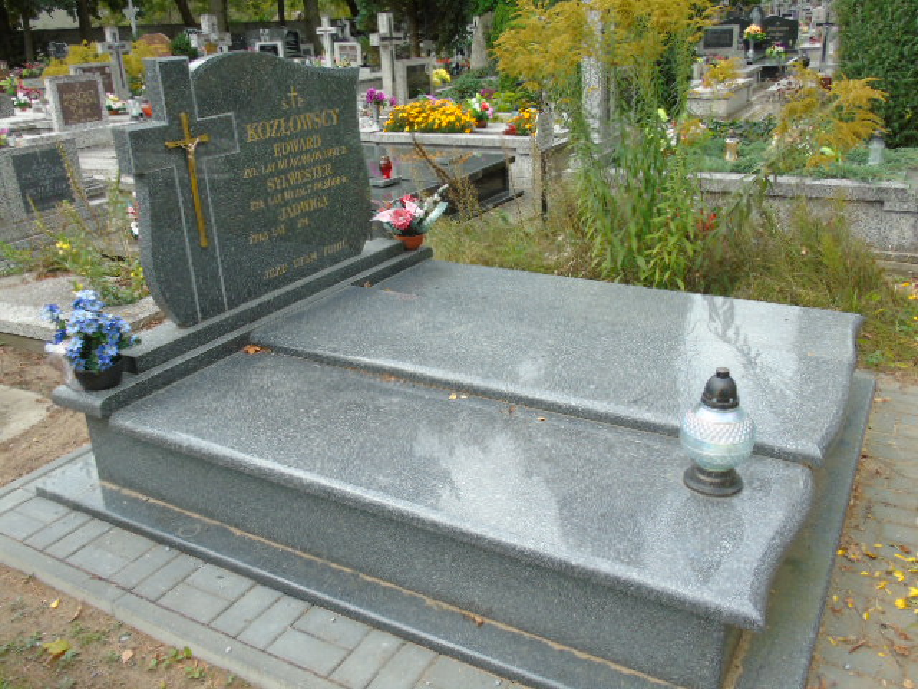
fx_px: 769
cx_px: 459
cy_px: 344
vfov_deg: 48.2
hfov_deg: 61.7
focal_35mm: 29
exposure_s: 1/125
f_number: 3.6
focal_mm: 5.2
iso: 80
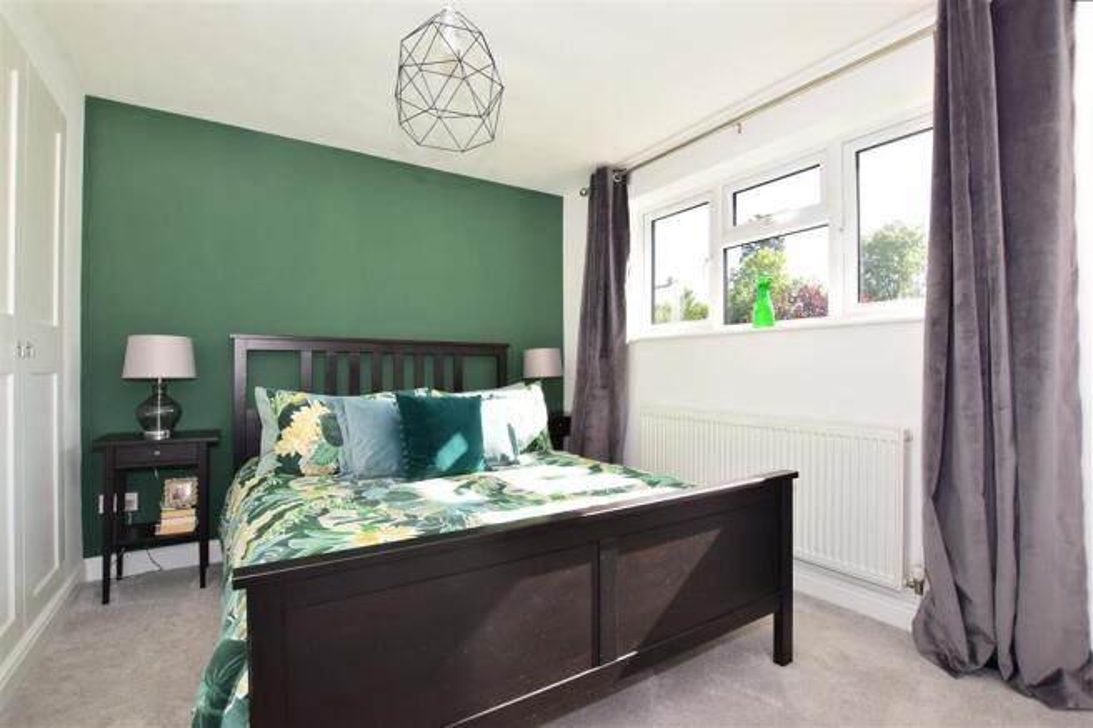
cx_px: 546
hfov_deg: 95.0
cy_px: 364
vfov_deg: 72.0
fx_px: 501
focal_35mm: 16
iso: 400
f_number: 7.1
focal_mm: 11
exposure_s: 1/200
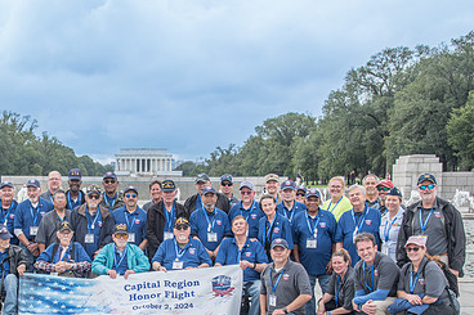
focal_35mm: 62
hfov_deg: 31.7
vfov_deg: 21.5
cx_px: 110
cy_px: 263
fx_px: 816
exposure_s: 1/125
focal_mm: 32
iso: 100
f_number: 7.1
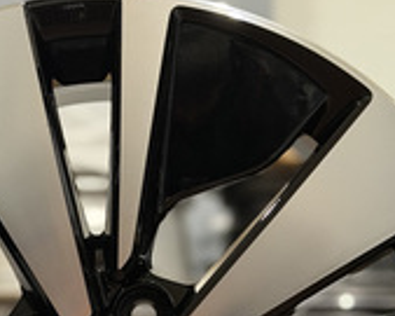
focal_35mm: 139
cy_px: 421
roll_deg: -0.2
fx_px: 1624
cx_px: 111
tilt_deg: +0.3
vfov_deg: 10.8
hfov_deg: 13.8
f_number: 1.78
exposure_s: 1/40
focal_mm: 6.76
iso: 320
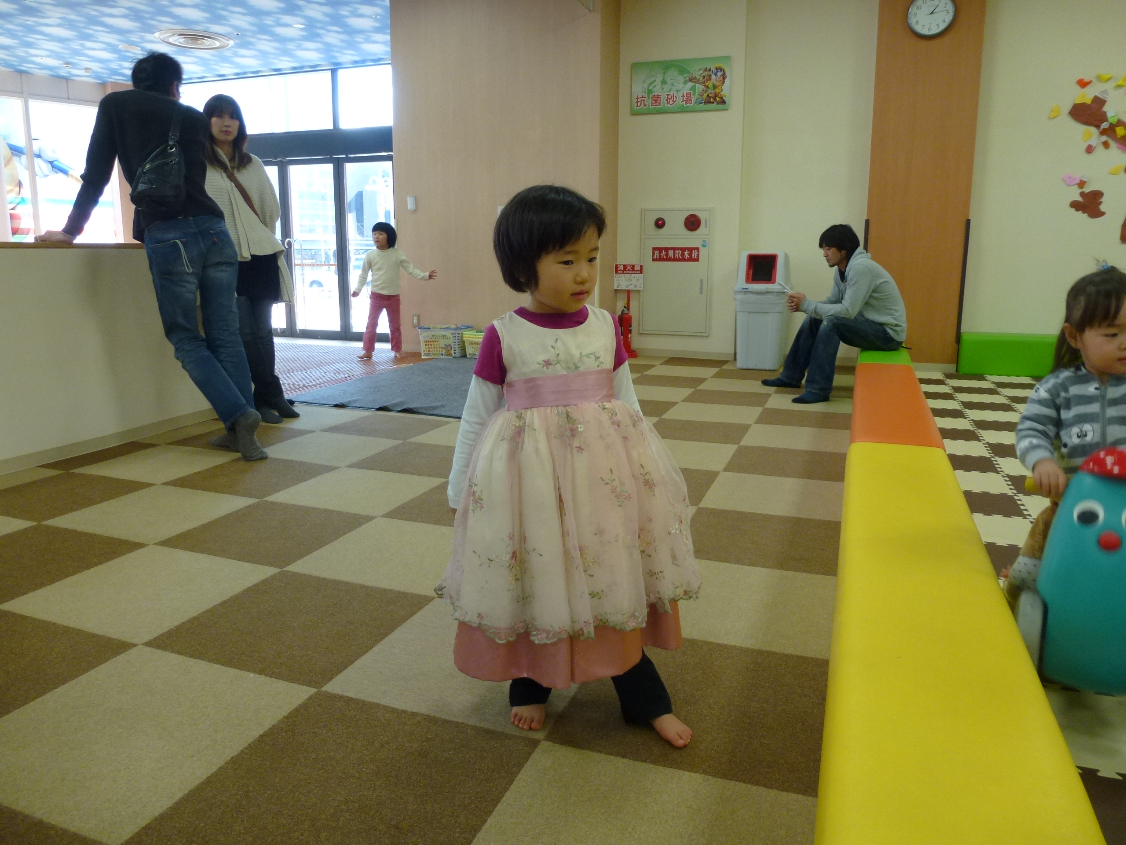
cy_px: 422
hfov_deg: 71.6
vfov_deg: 56.8
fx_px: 781
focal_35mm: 24
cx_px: 563
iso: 160
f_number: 3.3
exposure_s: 1/60
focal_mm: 4.3
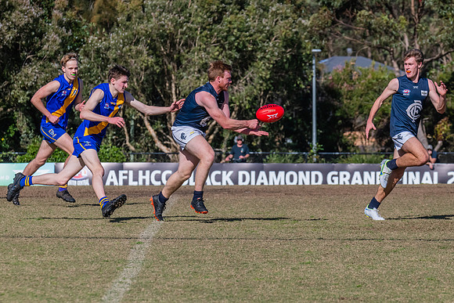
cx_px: 212
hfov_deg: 7.2
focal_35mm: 285
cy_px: 156
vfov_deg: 4.8
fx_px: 3589
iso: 800
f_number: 10
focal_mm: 220
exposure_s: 1/2000
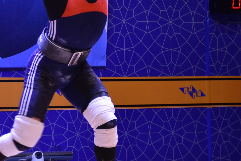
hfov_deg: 9.4
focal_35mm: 218
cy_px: 34
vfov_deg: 6.3
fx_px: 1460
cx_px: 92
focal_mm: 56
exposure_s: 1/100
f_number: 5
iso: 1000
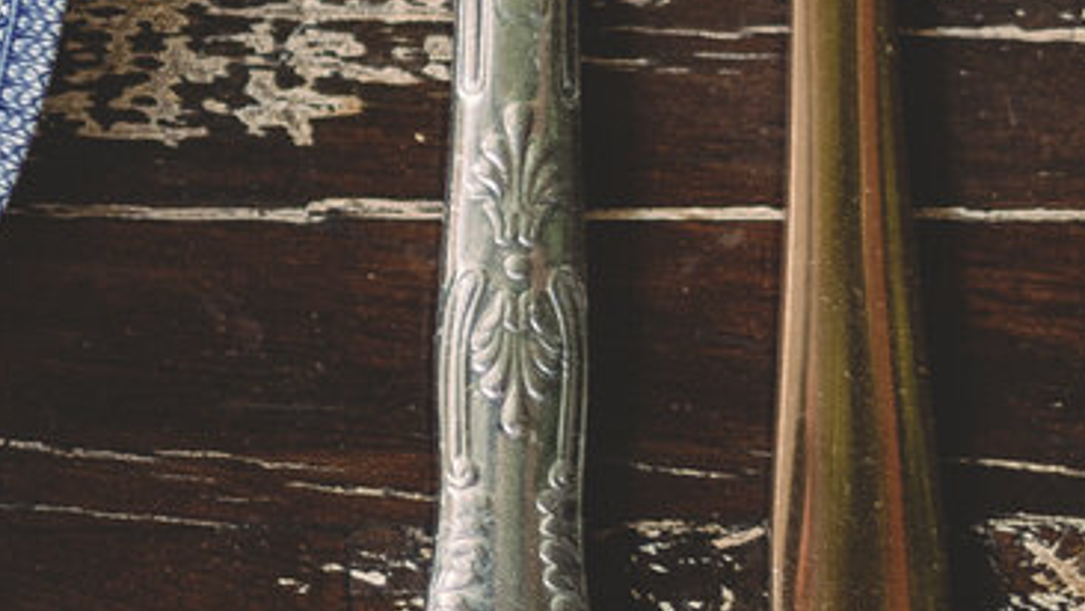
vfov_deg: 5.3
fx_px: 6589
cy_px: -126
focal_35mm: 229
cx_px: -557
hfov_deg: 9.2
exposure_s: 1/400
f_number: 2
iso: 500
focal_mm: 50
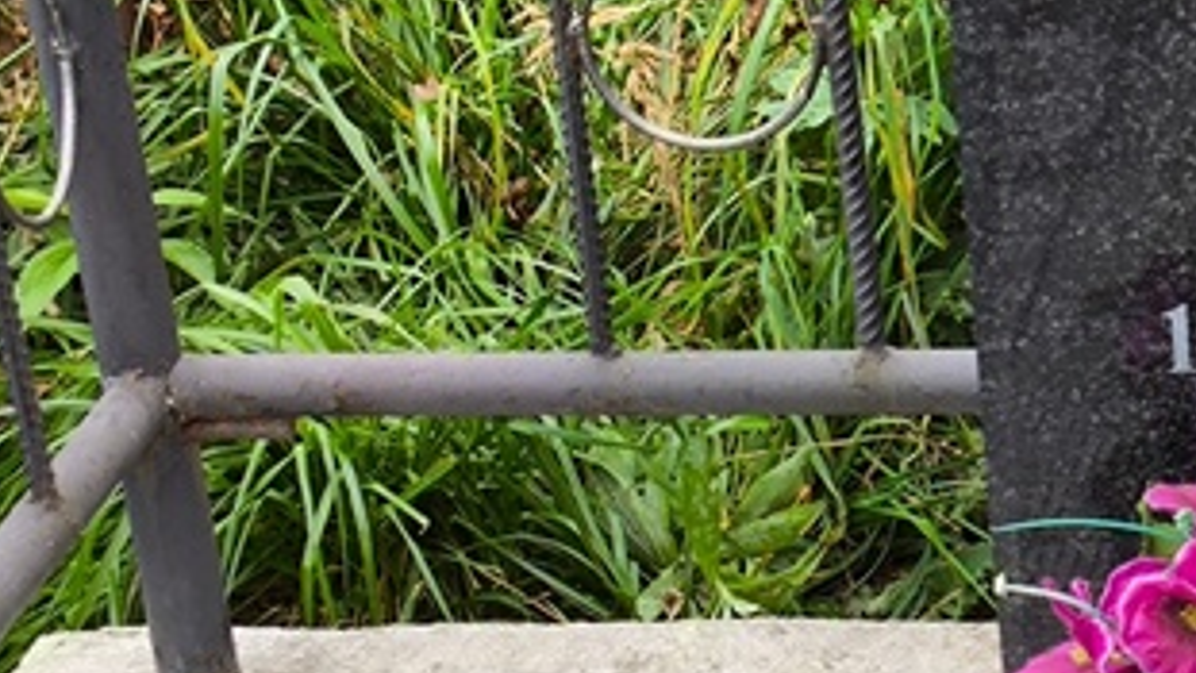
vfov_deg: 8.7
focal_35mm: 140
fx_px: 4440
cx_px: 1444
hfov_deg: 14.8
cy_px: 196
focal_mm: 4.71
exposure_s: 1/168
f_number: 1.7
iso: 50
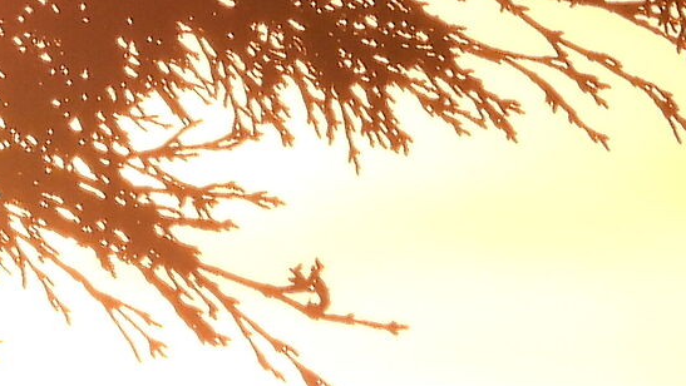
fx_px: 82584
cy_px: -286
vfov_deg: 0.3
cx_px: -127
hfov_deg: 0.5
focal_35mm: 4539
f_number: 8
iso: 100
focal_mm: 170
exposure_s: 1/2500
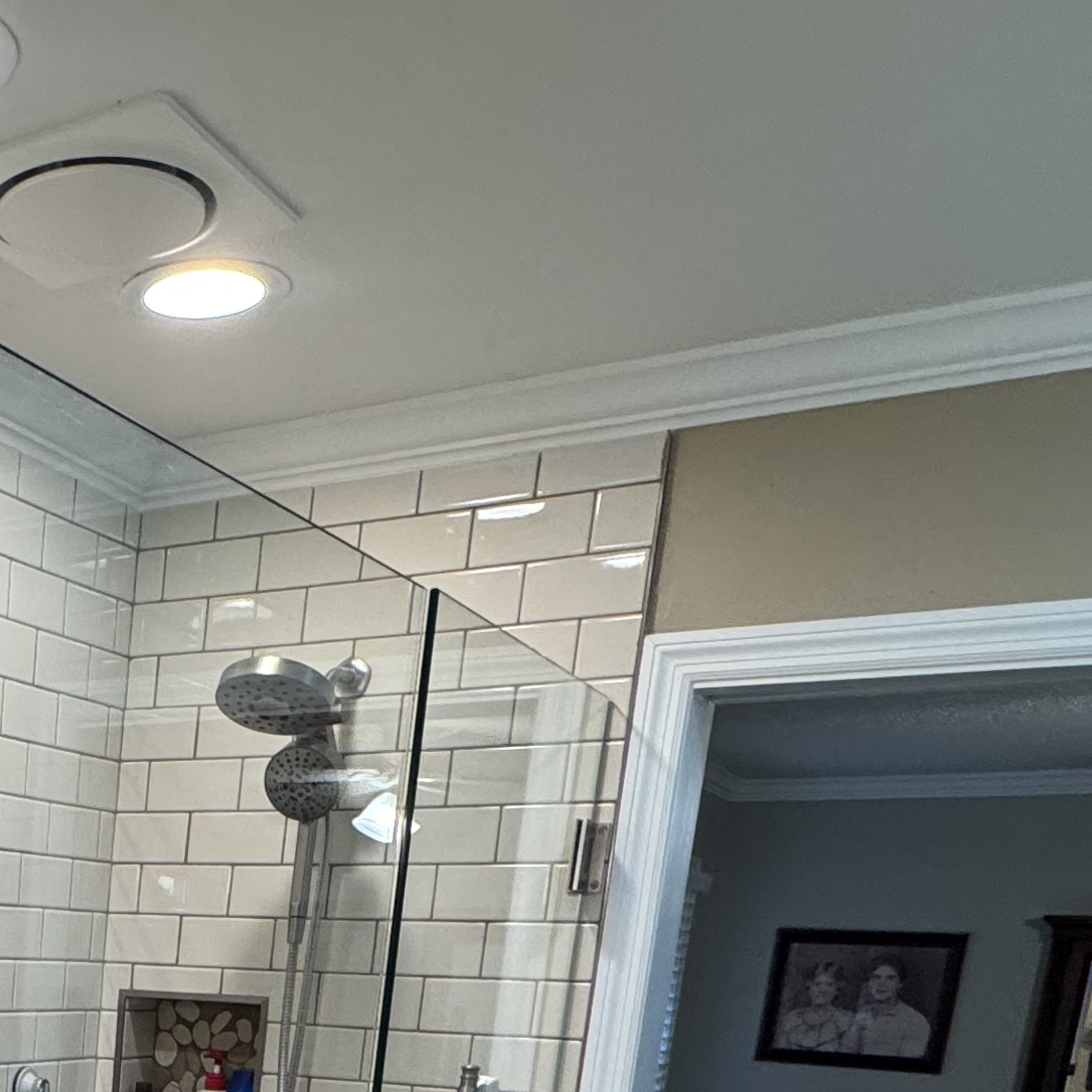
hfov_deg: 31.1
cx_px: -214
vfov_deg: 30.8
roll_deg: -2.3
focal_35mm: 46
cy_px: 1325
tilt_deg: -13.3
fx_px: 1642
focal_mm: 2.22
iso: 250
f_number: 2.2
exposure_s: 1/120
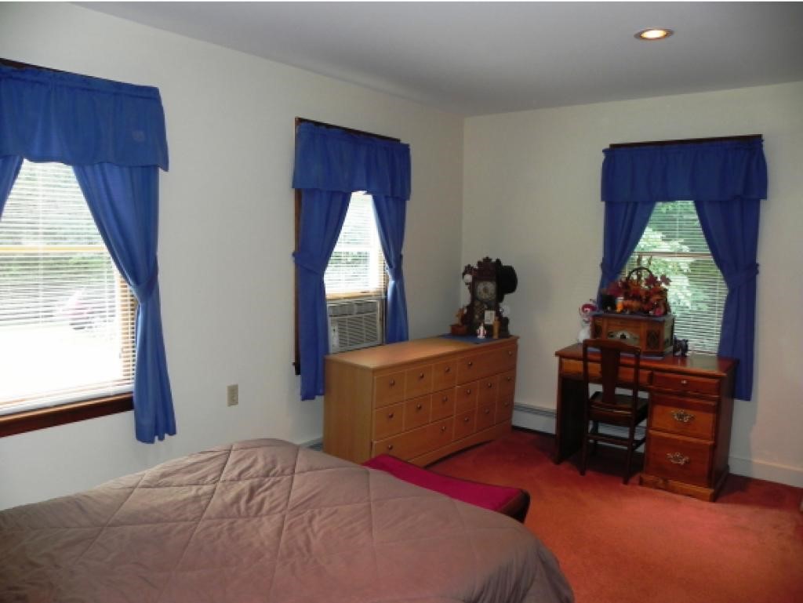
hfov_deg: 67.3
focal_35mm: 26
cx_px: 402
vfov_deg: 53.1
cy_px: 302
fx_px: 603
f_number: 2.8
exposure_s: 1/30
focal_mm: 4.6
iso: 200
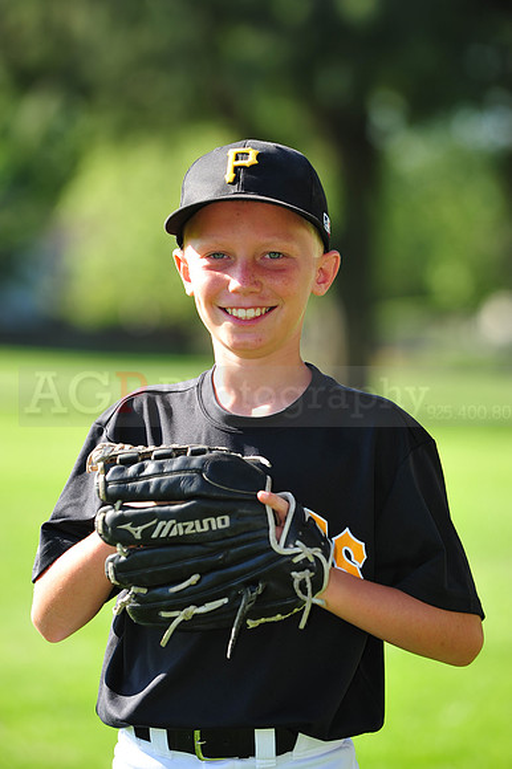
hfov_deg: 6.9
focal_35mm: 200
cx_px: 256
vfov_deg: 10.3
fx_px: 4271
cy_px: 384
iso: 200
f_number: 5
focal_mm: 200
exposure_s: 1/400
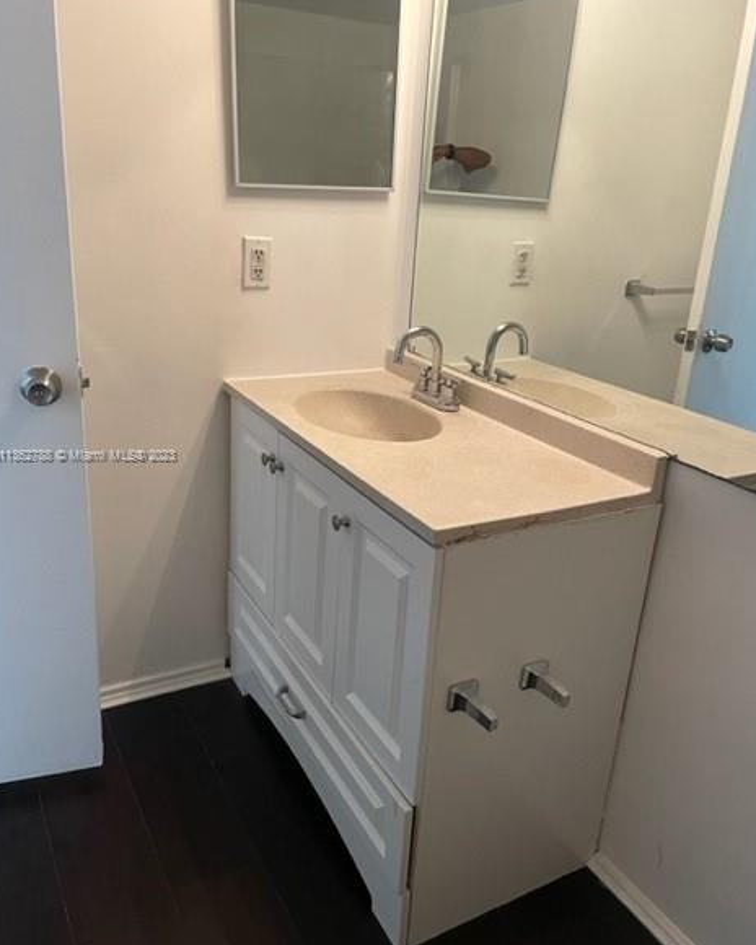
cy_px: 456
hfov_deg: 51.5
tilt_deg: -19.2
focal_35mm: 28
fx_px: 783
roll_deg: -3.6
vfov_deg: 62.2
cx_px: 380
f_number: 1.6
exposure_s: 1/60
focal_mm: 4.2
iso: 125
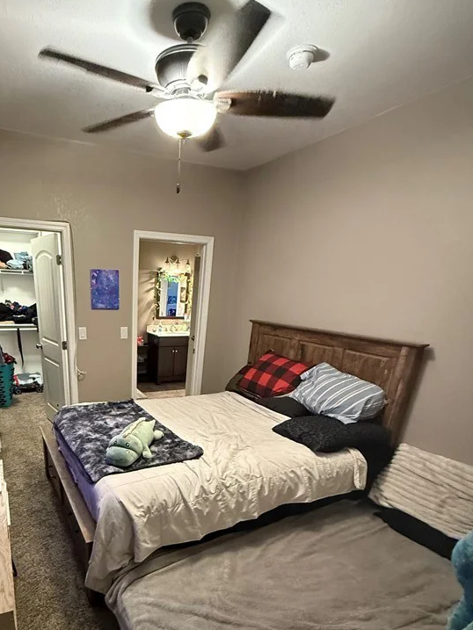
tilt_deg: -23.3
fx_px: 364
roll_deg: -1.3
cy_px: 438
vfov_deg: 78.0
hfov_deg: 63.9
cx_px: 149
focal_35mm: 20
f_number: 2.2
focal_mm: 2.22
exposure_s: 1/60
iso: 800
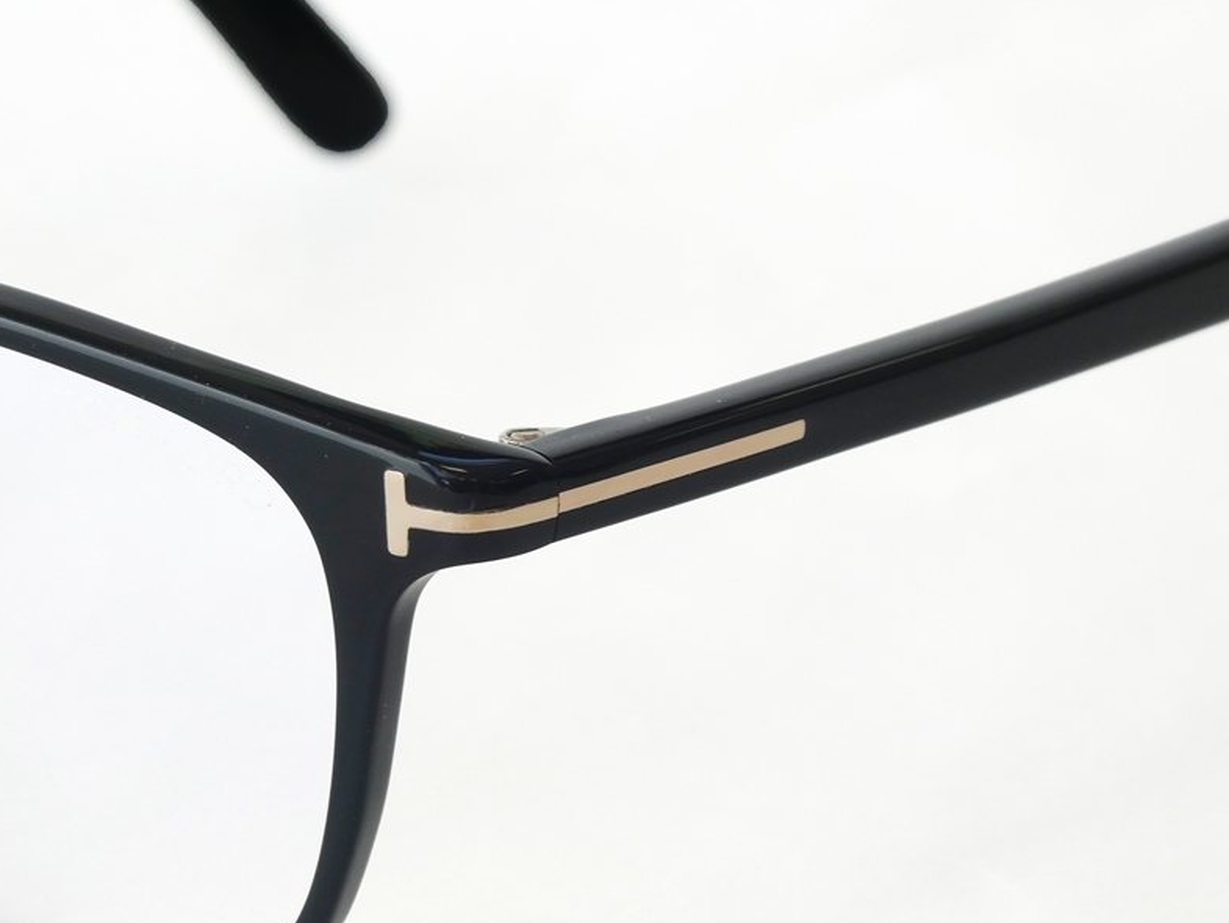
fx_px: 6819
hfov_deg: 10.3
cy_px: 555
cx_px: 497
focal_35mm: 192
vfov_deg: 7.7
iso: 80
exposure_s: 1/125
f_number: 5.4
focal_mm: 27.1
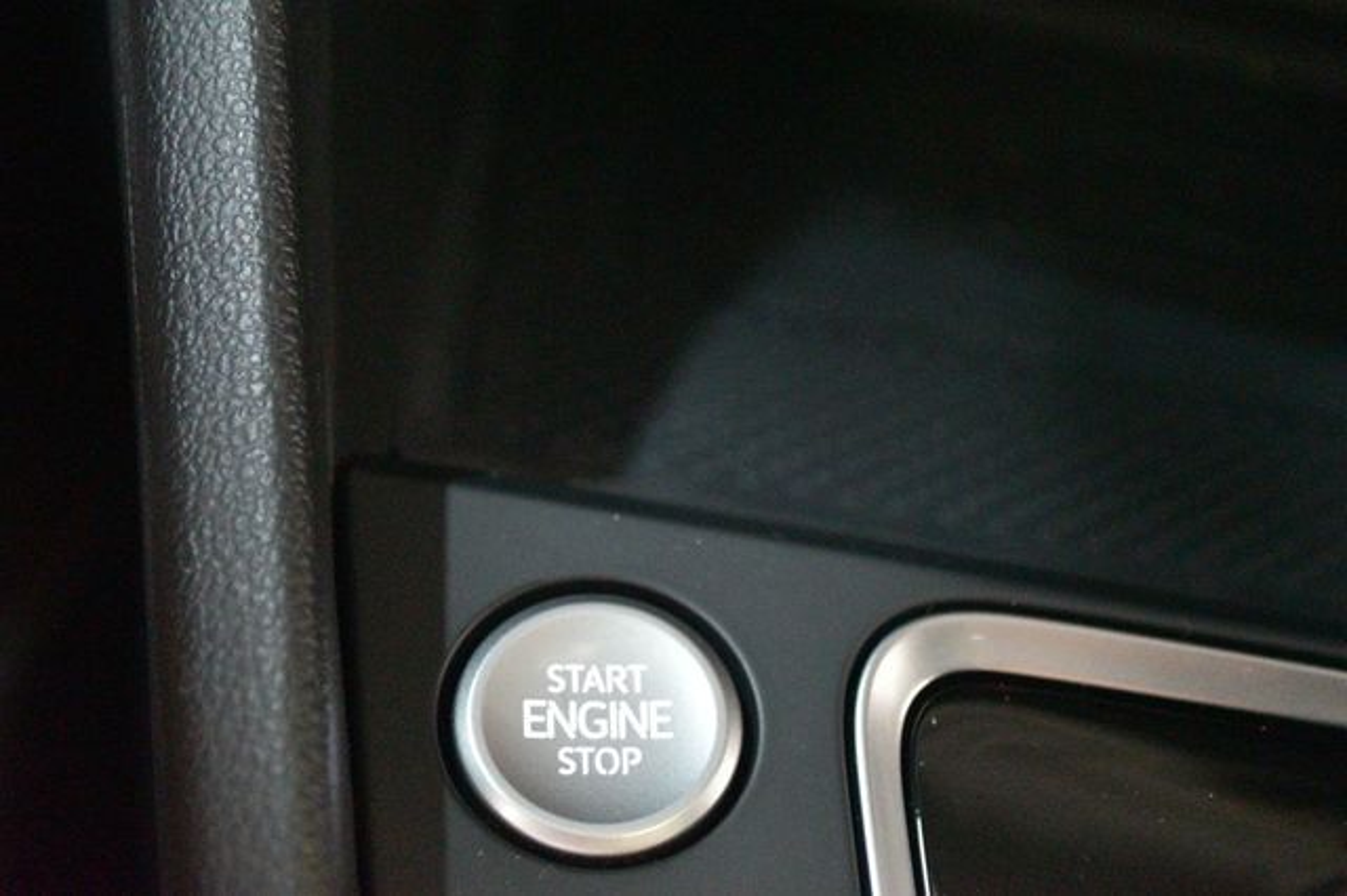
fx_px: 2692
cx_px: 674
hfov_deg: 28.1
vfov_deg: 18.9
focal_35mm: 72
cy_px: 448
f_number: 5.6
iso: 12800
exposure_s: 1/15
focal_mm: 48
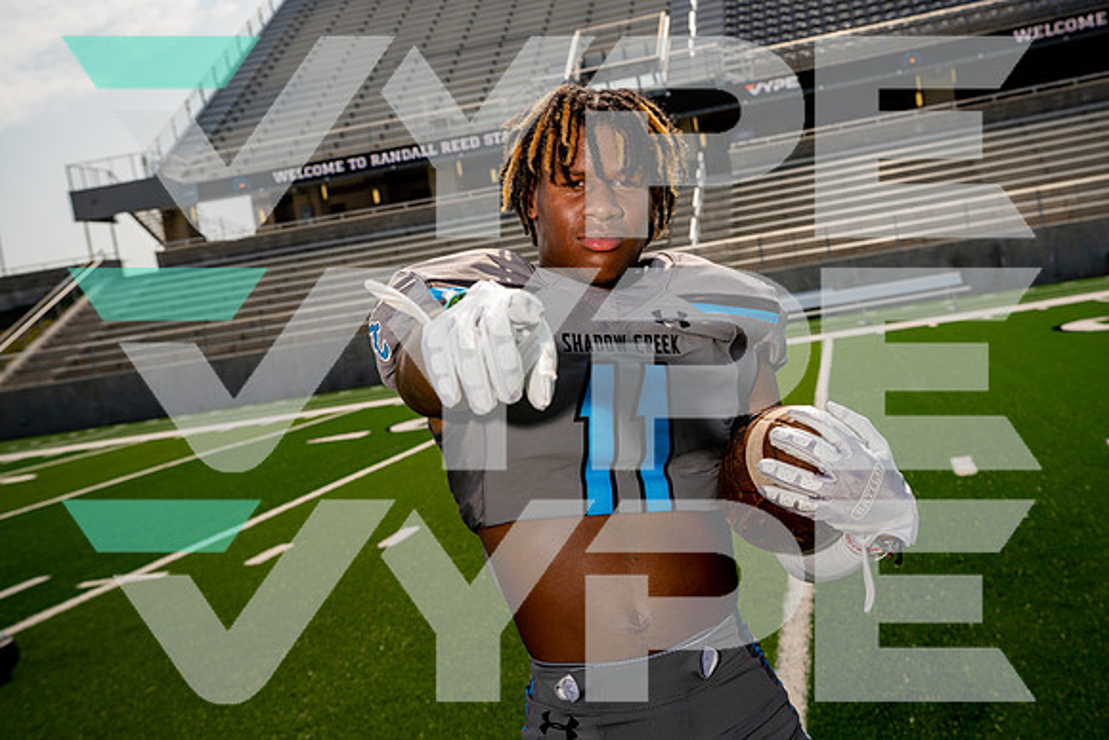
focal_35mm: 46
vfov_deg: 29.3
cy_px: 370
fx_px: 1417
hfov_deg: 42.7
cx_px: 554
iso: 100
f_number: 7.1
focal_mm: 46
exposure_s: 1/250
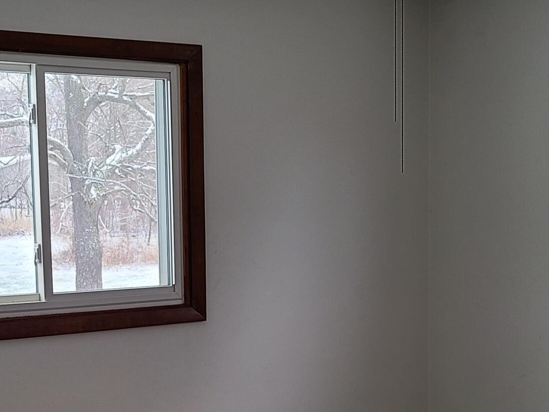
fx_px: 1126
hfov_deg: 27.4
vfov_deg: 20.6
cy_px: 303
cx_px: 322
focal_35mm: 71
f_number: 1.8
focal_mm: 5.4
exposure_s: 1/59
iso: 50
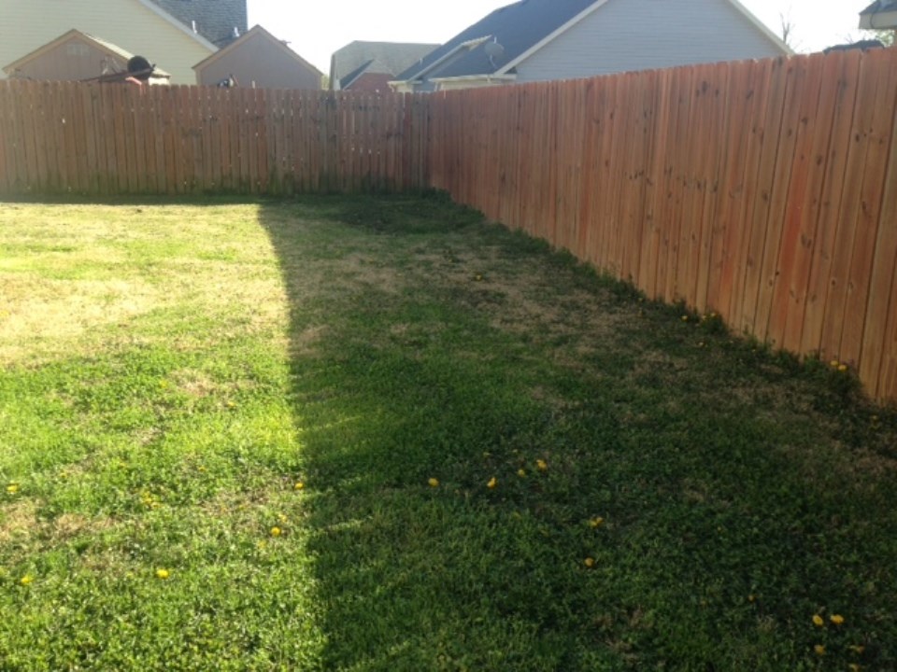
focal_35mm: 33
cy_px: 336
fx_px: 855
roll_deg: -0.7
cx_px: 448
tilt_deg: -16.1
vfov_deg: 42.9
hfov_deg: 55.4
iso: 50
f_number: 2.4
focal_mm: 4.12
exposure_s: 1/396
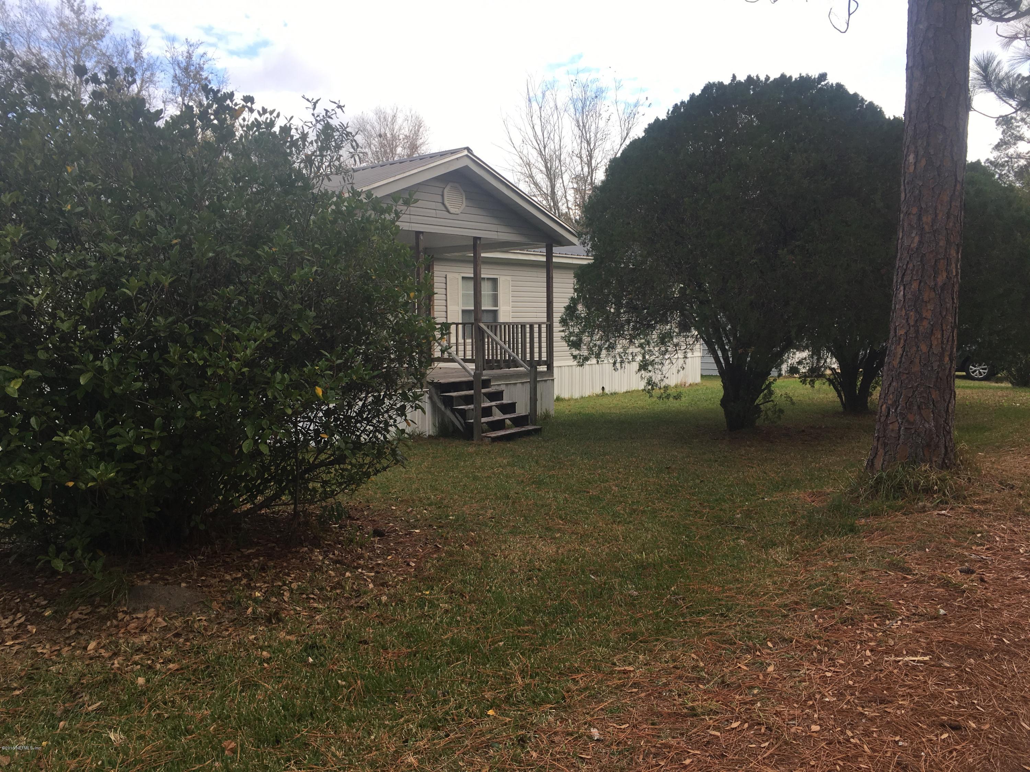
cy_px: 386
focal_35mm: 29
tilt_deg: -3.8
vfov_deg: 48.2
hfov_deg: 61.7
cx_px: 515
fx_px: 863
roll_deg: +1.0
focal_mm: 4.15
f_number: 2.2
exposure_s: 1/439
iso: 25
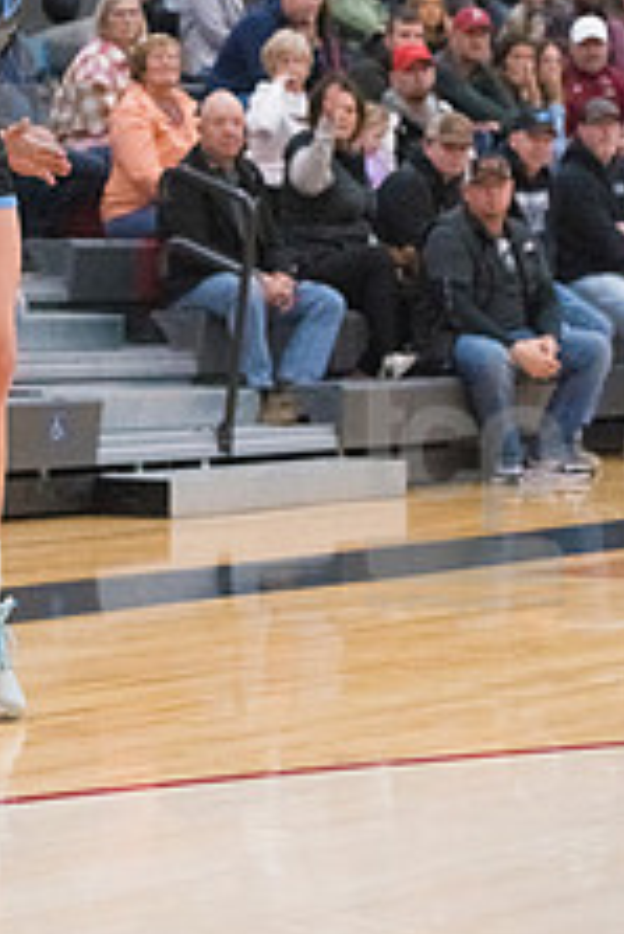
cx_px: 4
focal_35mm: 141
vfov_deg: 14.4
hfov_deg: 9.7
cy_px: 42
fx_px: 3660
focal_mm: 70
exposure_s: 1/1600
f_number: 4
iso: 8000
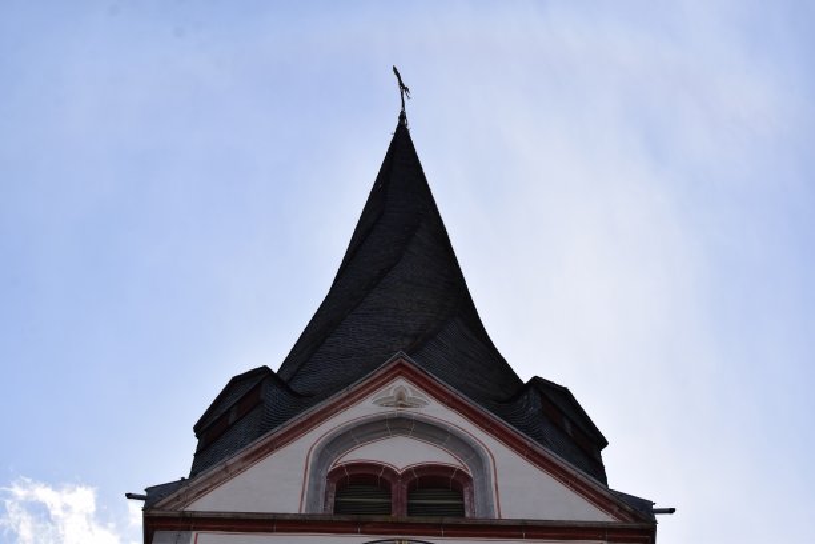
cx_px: 408
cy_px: 272
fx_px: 1766
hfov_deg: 26.0
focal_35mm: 78
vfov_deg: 17.5
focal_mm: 52
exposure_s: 1/500
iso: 200
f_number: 11
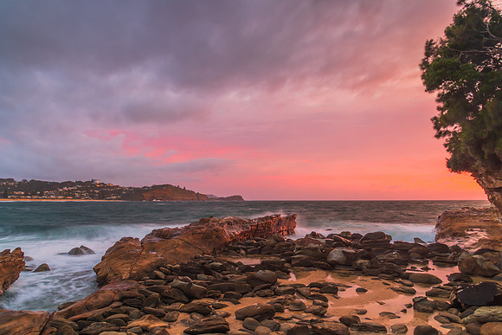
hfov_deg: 73.4
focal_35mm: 24
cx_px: 251
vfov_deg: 52.9
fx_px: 337
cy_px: 168
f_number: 8
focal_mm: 24
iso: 200
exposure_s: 1.6
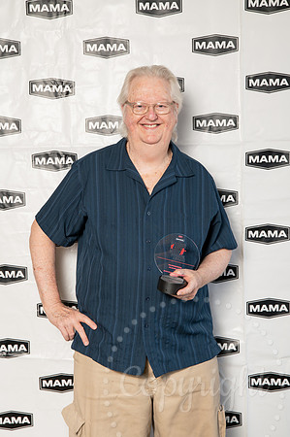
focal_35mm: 60
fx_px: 727
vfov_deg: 33.4
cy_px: 218
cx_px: 145
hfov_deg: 22.6
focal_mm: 60
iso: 320
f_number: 5.6
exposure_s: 1/160
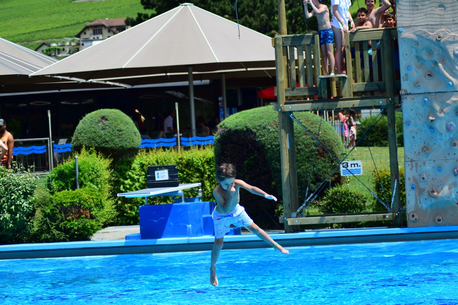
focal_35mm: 105
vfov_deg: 13.0
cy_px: 152
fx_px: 1336
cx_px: 229
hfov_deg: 19.5
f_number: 4
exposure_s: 1/1600
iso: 200
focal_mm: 70
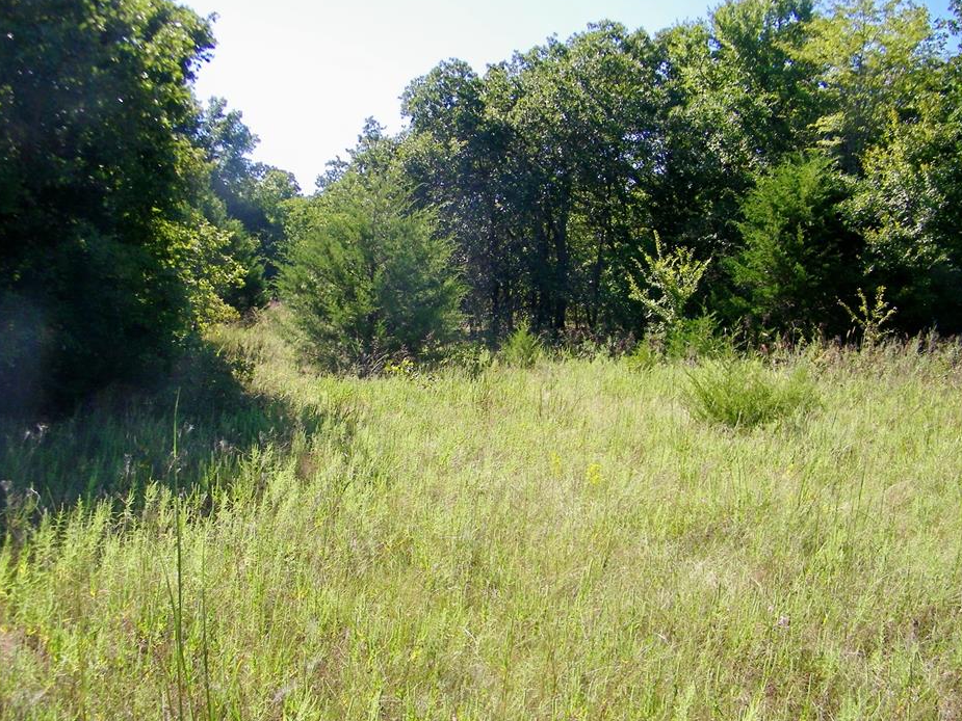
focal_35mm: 31
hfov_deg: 58.3
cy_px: 373
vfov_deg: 45.4
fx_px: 862
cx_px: 440
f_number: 7
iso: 80
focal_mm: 5
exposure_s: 1/160
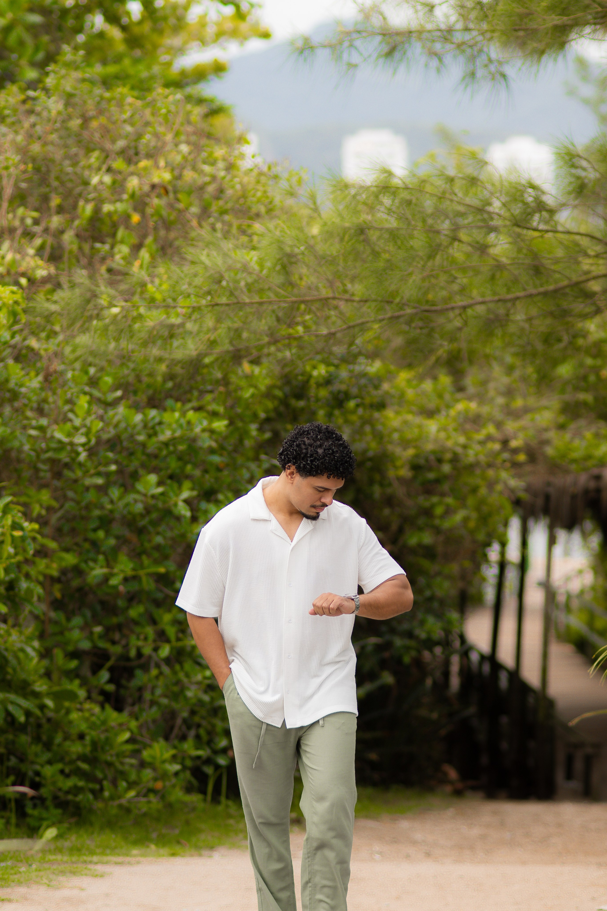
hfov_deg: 10.8
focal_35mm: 128
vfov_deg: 16.1
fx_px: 3224
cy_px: 456
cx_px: 304
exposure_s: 1/320
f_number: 2.2
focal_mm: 85
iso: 200
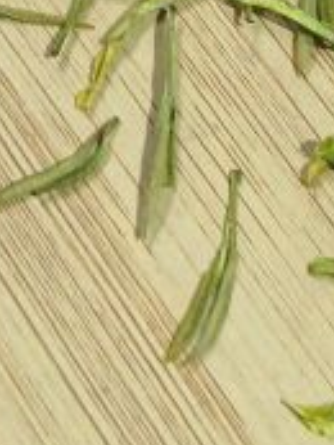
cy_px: -58
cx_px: 301
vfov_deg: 13.1
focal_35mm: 148
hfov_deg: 10.0
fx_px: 1902
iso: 320
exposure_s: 1/33.3
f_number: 2
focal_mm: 8.5
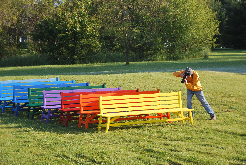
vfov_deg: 14.1
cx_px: 123
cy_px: 82
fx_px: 667
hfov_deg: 20.9
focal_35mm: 98
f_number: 5.3
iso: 200
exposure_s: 1/400
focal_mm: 65
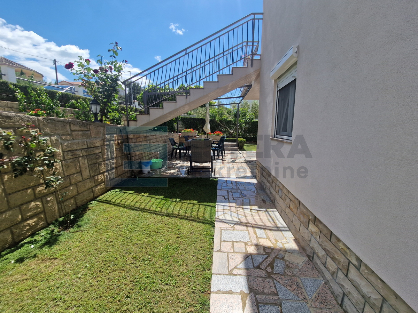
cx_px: 209
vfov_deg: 89.9
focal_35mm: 13
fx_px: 157
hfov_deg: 106.2
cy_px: 156
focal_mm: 2.2
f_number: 2.2
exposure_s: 1/1940
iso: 50
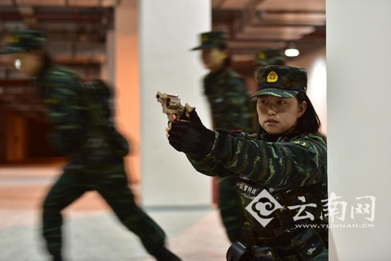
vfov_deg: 19.2
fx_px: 771
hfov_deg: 28.4
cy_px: 129
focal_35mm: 71
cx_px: 195
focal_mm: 70
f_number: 2.8
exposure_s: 1/40
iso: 400
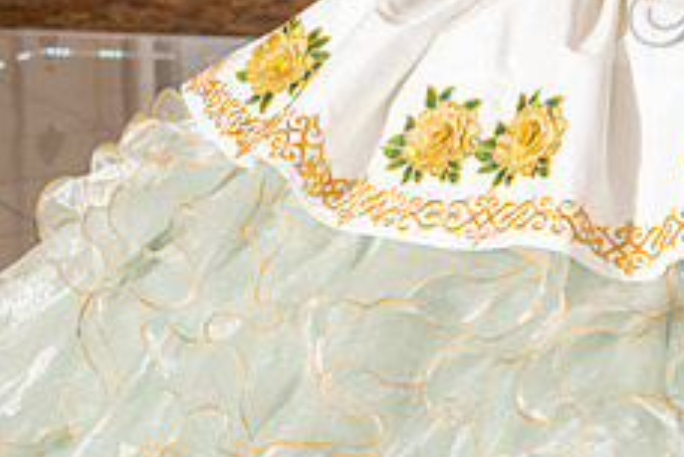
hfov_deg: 13.5
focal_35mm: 147
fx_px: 2795
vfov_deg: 9.3
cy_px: -7
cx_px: 863
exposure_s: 1/200
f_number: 4
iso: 500
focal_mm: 58
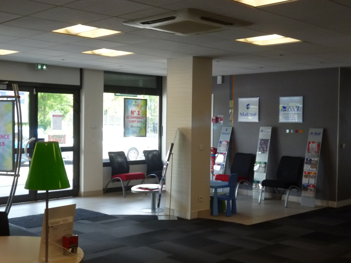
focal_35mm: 48
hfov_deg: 39.7
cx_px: 176
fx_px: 487
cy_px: 132
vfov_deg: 30.3
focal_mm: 8.6
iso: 320
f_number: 4
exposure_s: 1/80
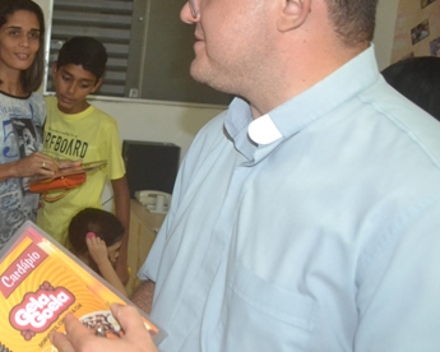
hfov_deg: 36.8
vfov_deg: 32.0
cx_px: 37
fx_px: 612
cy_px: 141
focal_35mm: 47
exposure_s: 1/60
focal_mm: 18
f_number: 3.5
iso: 2200
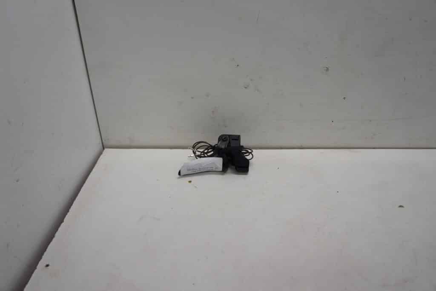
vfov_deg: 47.9
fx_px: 327
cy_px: 146
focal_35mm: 27
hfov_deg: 67.4
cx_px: 218
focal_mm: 18
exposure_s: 1/60
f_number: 5
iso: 100
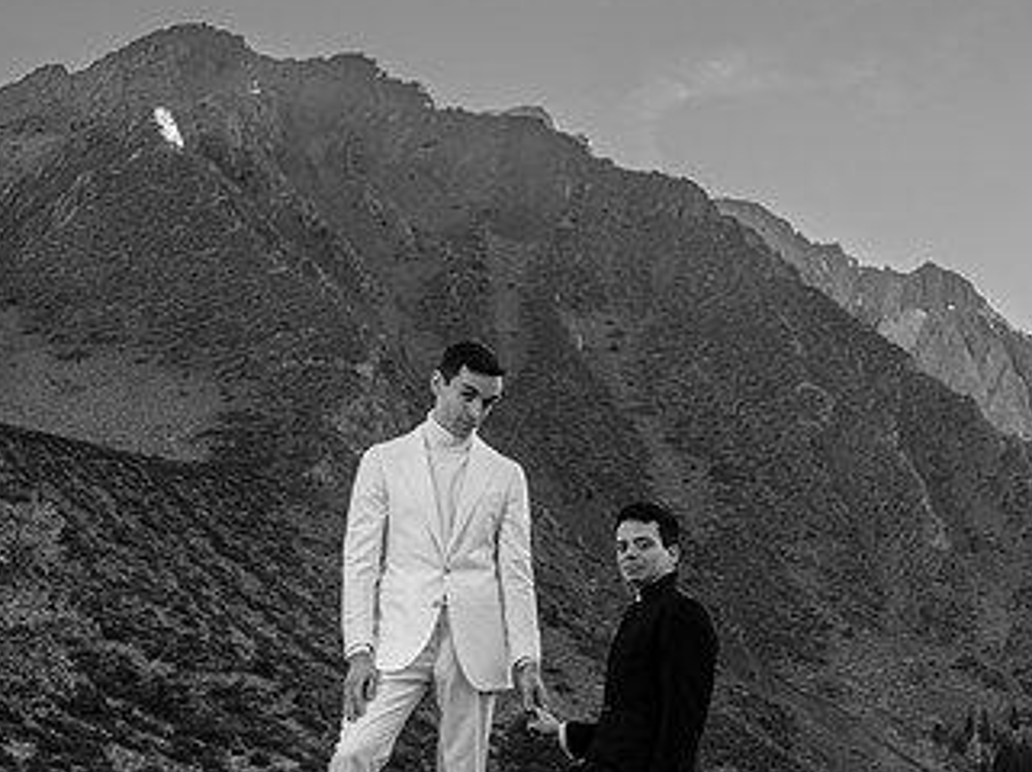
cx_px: 836
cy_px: 603
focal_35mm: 76
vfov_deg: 19.2
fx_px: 2263
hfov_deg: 25.2
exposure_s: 1/125
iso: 400
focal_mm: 53.6
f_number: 4.5
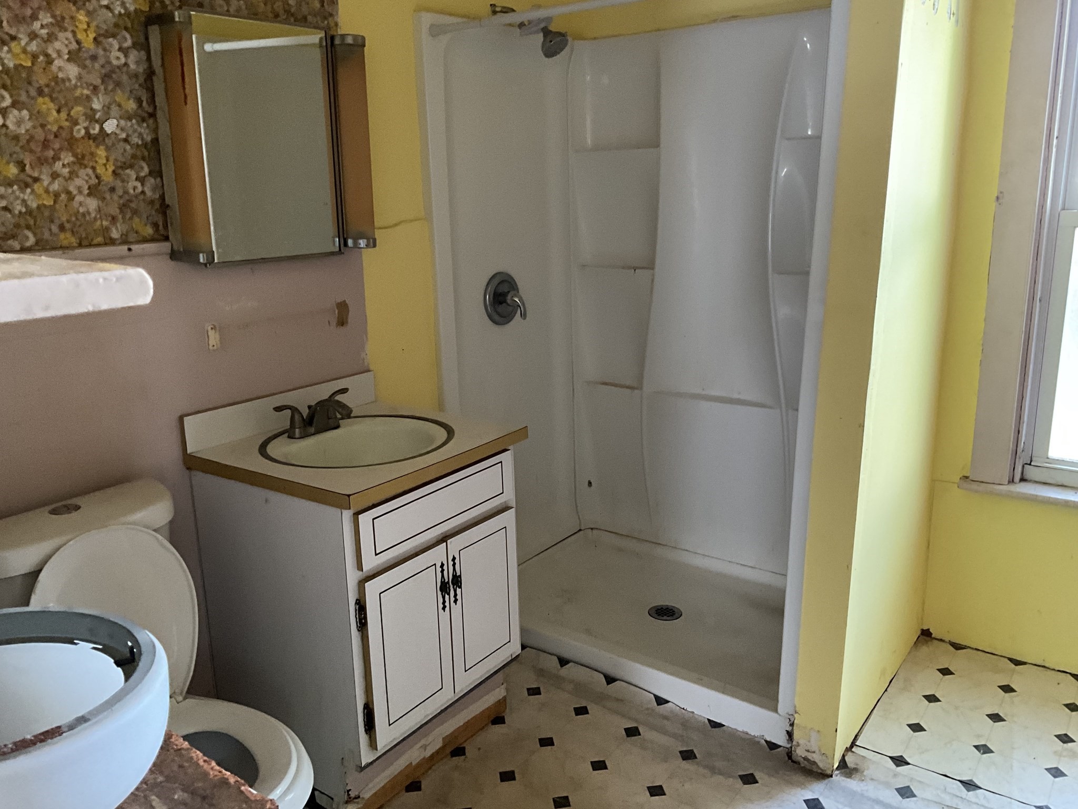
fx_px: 903
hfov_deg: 61.7
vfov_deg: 48.2
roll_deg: +1.5
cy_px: 404
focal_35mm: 29
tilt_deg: -12.3
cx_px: 539
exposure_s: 1/56
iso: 320
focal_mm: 3
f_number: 1.8
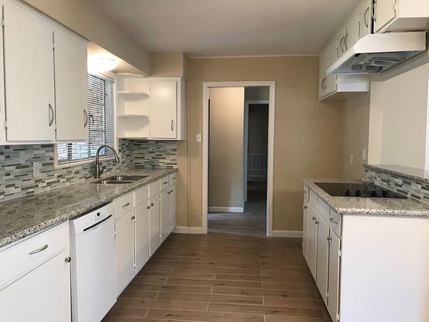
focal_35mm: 28
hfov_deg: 63.4
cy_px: 161
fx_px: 347
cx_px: 214
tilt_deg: -4.2
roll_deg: -0.3
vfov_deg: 49.7
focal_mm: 3.99
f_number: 1.8
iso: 40
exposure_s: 1/17
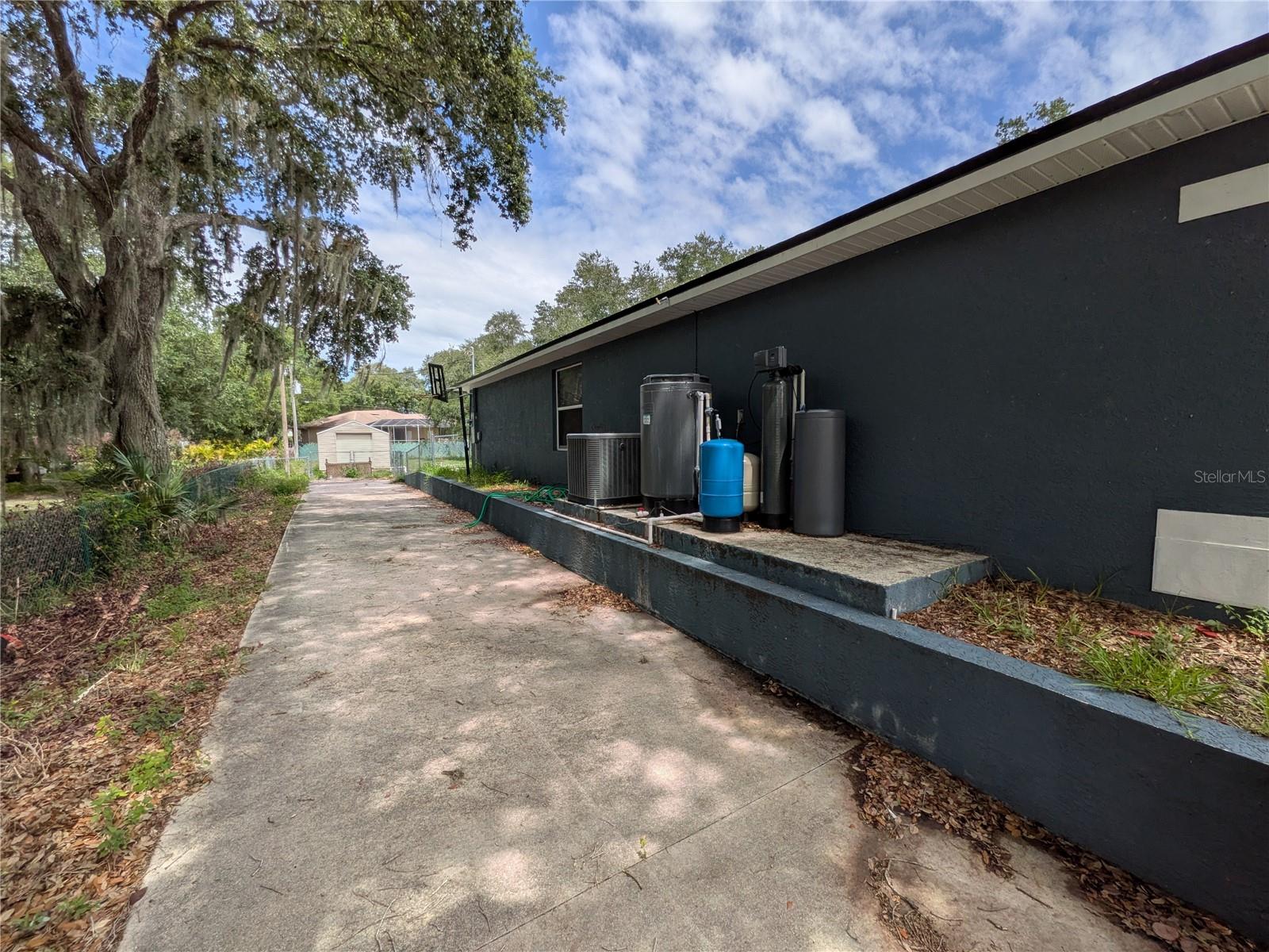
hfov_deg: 102.1
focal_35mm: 14
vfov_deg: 85.7
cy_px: 476
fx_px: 513
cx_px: 634
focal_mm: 1.85
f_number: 2.2
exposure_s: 1/1605
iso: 50
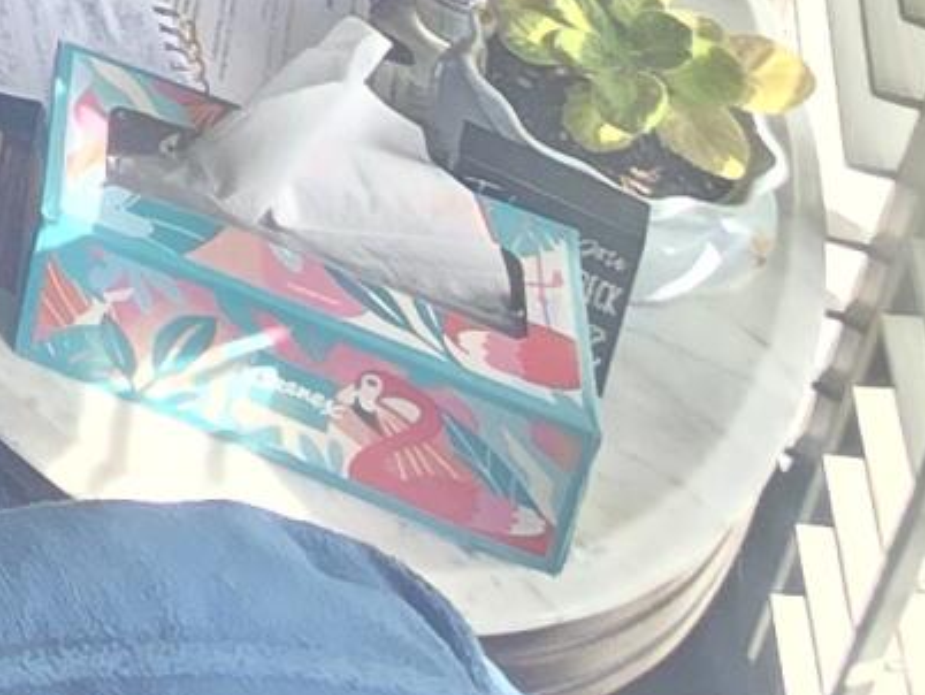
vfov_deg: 10.3
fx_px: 2594
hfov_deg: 13.1
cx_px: -1489
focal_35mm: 97
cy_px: -1468
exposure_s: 1/120
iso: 64
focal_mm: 2.2
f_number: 2.2
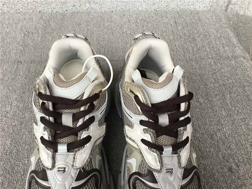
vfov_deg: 45.4
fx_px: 226
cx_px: 126
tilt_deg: -49.6
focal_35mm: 31
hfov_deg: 58.4
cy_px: 94
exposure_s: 1/33
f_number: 2.4
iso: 32
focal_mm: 3.3
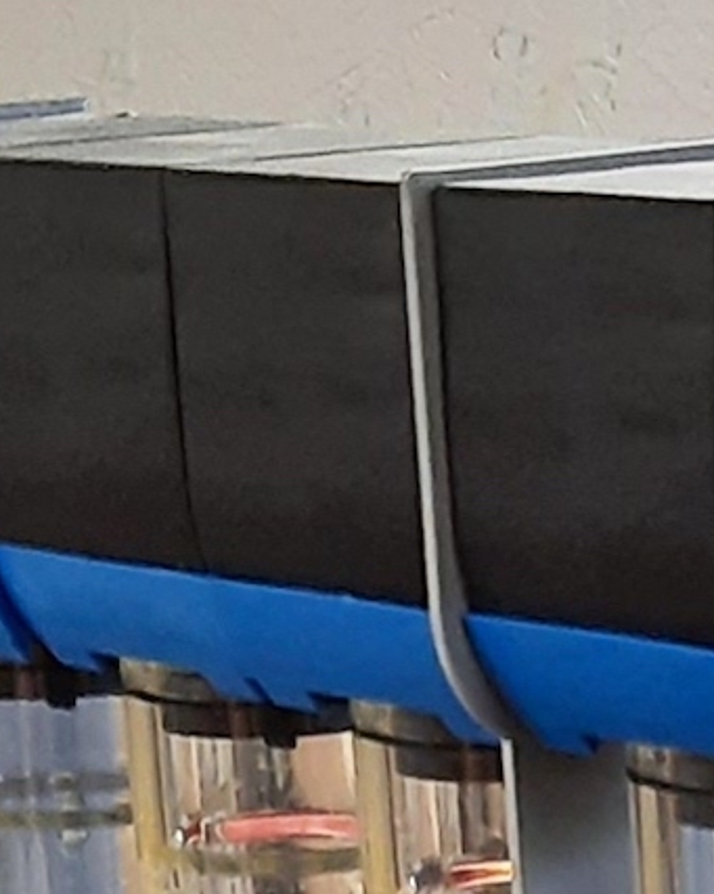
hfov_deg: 12.3
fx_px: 3147
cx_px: 1109
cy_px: 2052
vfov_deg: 12.9
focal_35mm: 119
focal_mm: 3.92
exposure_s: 1/50
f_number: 1.7
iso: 125
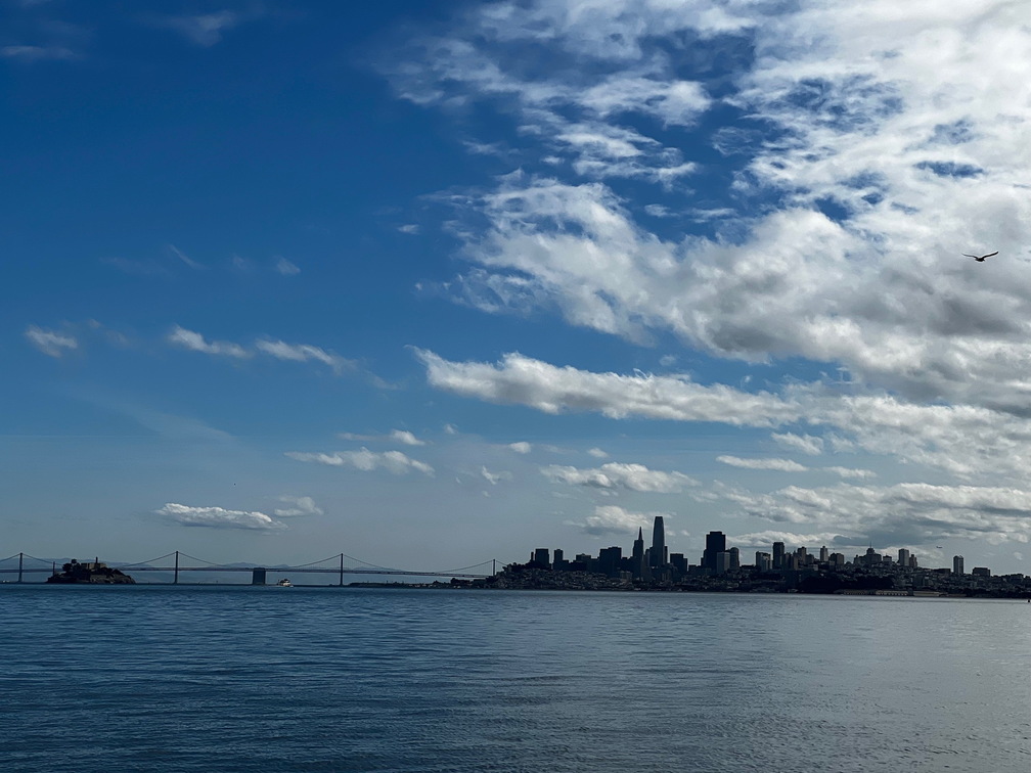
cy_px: 386
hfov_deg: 25.3
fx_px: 2293
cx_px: 516
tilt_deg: +5.8
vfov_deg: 19.1
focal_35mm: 77
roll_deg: -1.1
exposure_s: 1/2370
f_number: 2.8
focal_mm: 9
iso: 32
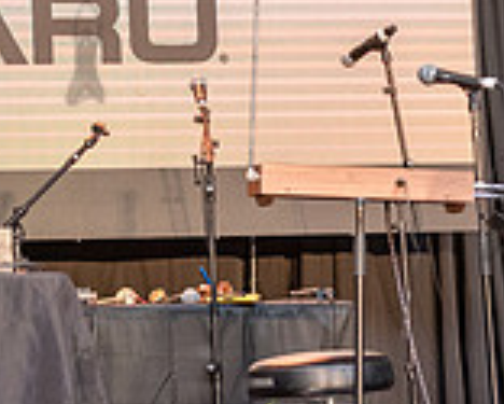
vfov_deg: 7.6
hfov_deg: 9.5
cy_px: 47
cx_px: 84
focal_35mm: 202
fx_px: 3015
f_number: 3.5
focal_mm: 58
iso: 4000
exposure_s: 1/500
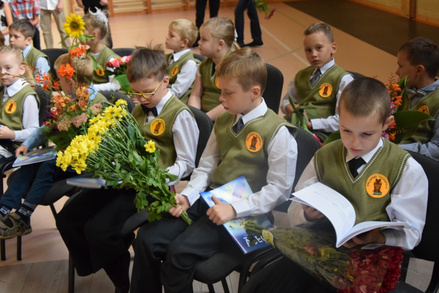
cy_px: 146
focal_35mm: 51
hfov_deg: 38.9
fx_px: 622
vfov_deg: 26.5
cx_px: 220
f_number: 4.2
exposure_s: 1/100
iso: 3200
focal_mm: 34
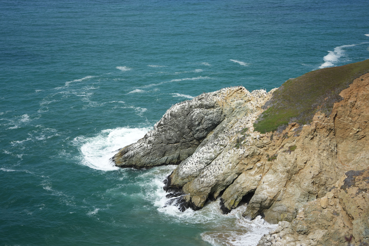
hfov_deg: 36.9
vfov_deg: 25.1
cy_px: 123
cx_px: 184
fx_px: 553
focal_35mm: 54
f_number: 4.5
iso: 200
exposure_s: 1/1250
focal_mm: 54
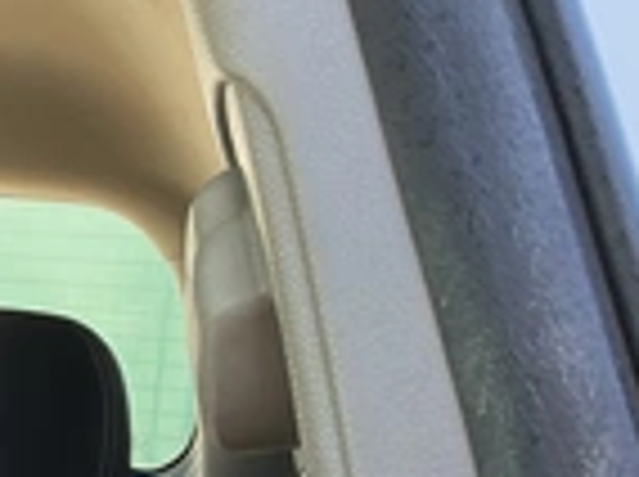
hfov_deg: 21.8
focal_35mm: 79
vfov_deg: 18.5
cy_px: 346
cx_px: -238
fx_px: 1456
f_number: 1.8
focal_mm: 3
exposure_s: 1/105
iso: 64
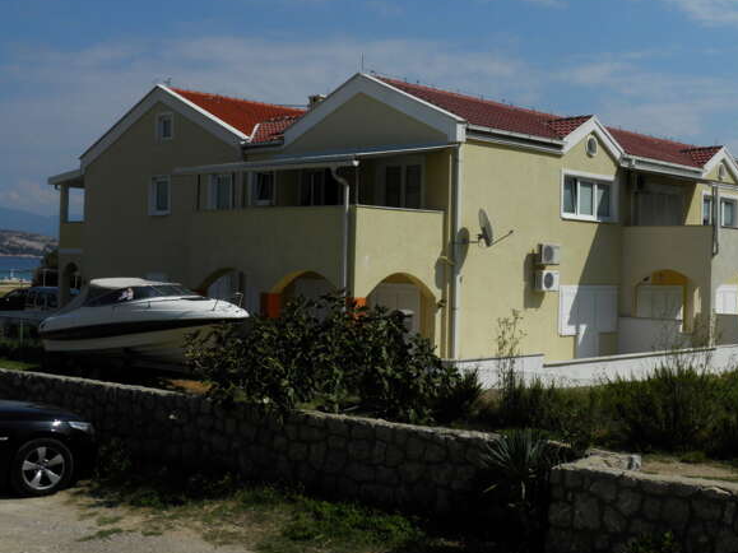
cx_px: 434
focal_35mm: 46
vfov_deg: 31.5
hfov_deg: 41.1
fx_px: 980
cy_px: 246
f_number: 5.7
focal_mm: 7.1
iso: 50
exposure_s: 1/1000
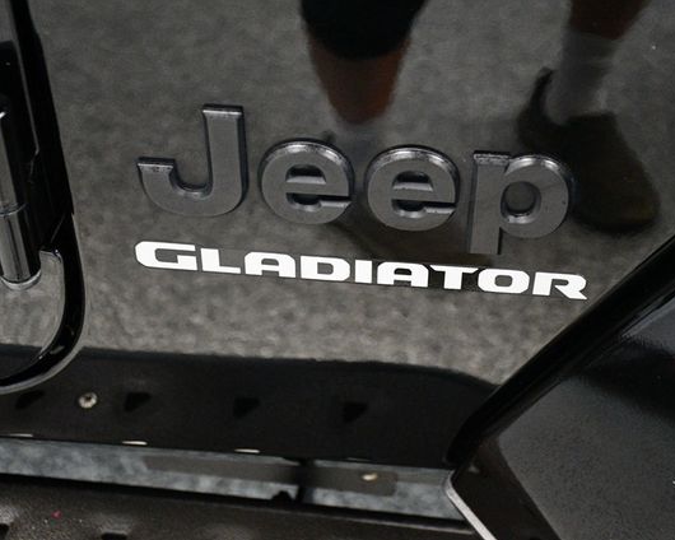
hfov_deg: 27.9
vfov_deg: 22.5
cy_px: 270
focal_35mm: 68
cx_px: 377
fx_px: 1358
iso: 7200
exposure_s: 1/60
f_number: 4.5
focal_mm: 40
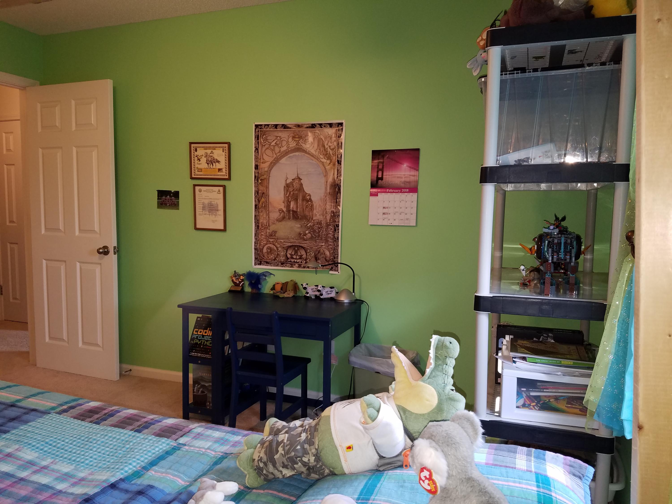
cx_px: 336
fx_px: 505
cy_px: 252
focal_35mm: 26
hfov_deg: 67.3
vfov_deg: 53.1
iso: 100
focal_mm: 4.2
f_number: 1.7
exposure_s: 1/24
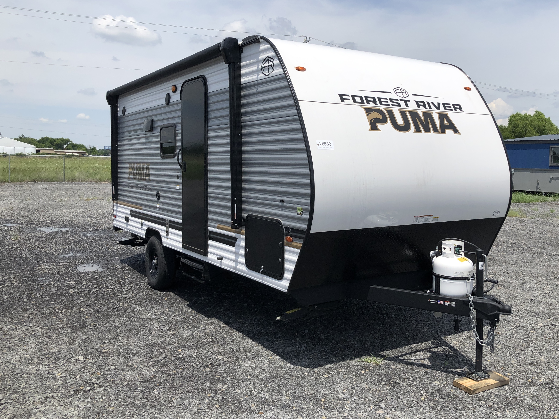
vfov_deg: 42.9
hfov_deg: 55.2
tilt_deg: -3.2
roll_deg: -0.7
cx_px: 313
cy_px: 184
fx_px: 533
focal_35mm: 33
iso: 25
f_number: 1.8
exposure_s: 1/3690
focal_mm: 3.99
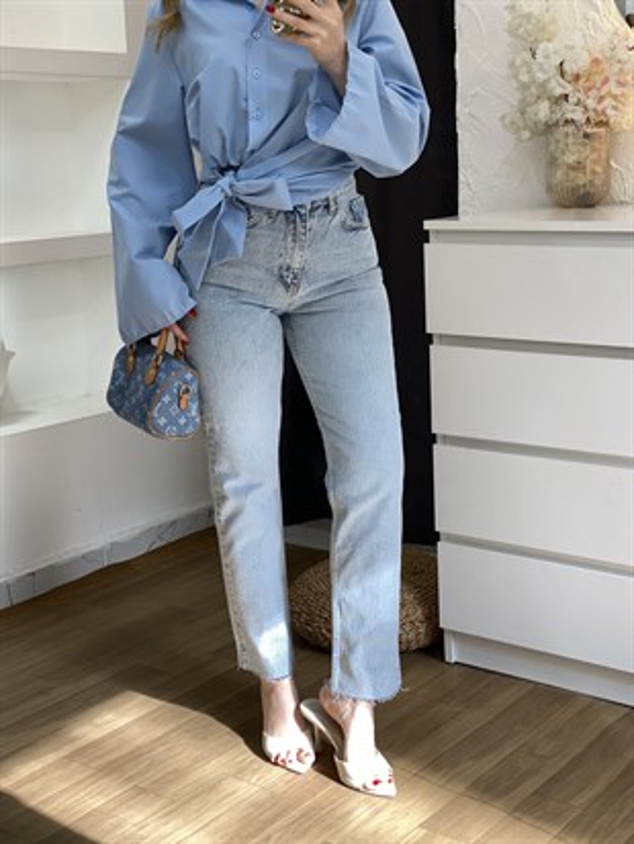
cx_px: 317
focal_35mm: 52
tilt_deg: -27.7
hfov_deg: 28.0
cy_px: 422
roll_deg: +2.6
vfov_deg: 36.8
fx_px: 1269
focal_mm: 6
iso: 32
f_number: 2
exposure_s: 1/100
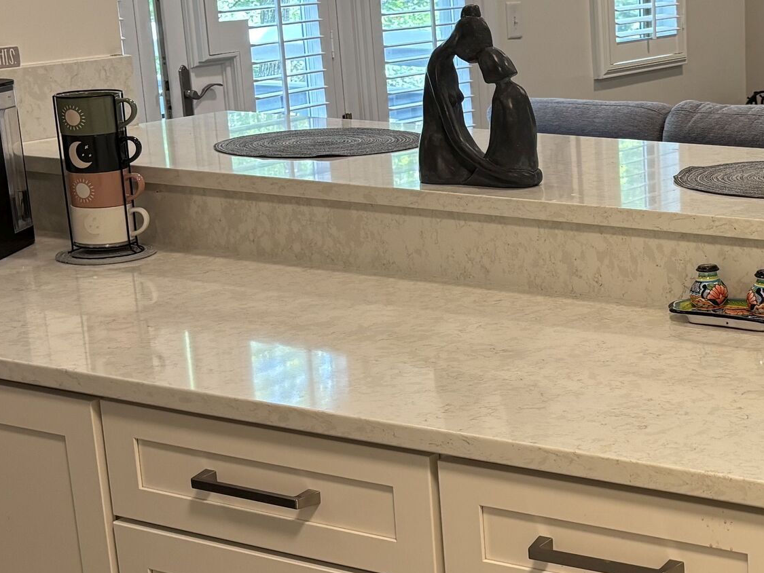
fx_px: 1567
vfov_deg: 20.7
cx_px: 767
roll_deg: +0.6
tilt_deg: -14.6
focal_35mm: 71
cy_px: 337
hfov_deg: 26.0
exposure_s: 1/60
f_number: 1.6
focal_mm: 5.96
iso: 80
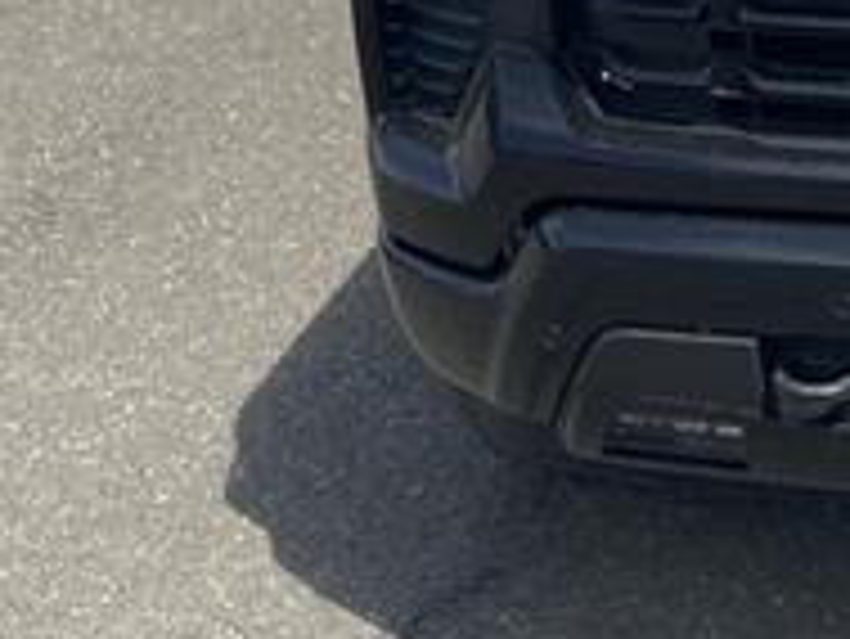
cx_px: 1214
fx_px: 2162
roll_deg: +0.2
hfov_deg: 19.8
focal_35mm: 88
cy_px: -112
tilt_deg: -13.9
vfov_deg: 16.2
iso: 32
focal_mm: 4.2
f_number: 1.6
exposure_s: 1/2747
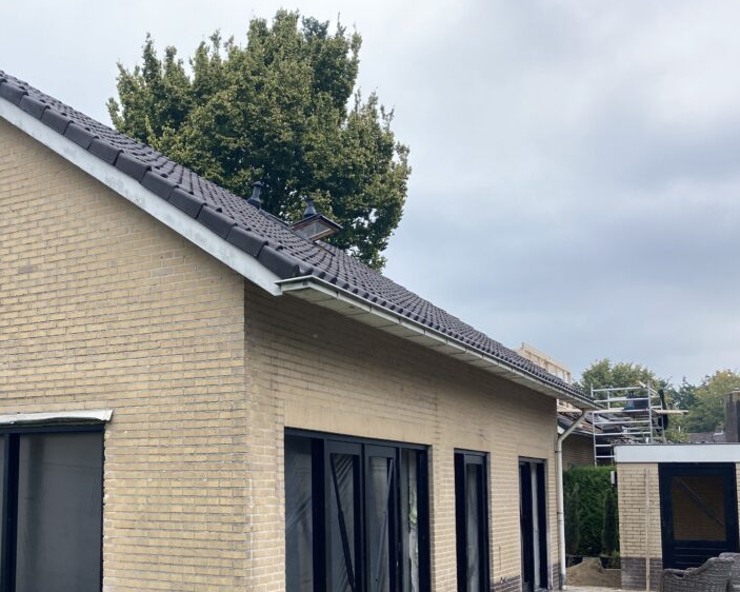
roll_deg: -1.6
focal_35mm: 42
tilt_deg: +6.0
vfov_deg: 35.2
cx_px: 197
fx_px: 920
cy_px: 413
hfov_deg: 42.7
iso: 20
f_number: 1.8
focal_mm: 3.99
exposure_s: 1/415
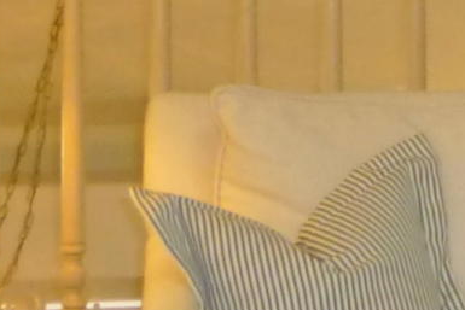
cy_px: -255
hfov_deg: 8.6
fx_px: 3036
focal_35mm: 235
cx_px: 699
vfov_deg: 5.7
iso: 250
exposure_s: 1/30
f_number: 3.3
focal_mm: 5.2
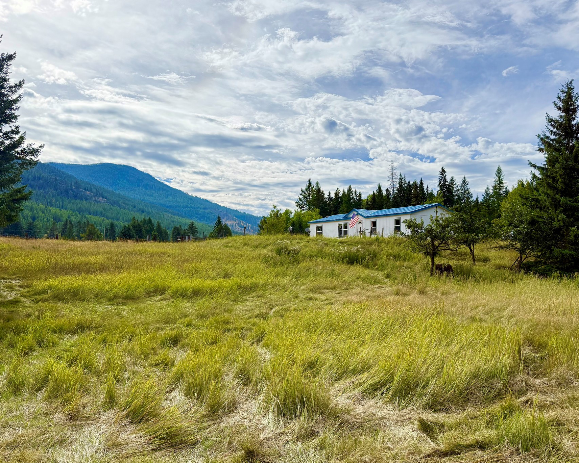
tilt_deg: +4.3
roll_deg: -0.7
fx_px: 480
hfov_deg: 62.2
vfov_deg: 51.5
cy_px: 233
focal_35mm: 28
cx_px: 293
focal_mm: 6.76
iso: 125
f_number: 1.78
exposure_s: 1/4975
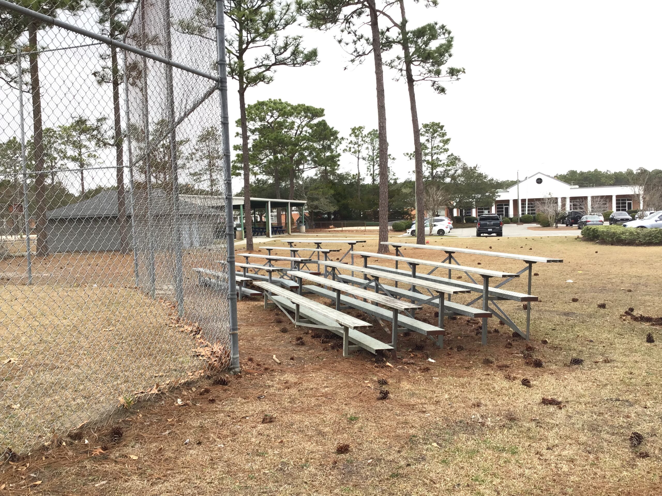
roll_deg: +2.3
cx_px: 331
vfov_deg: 45.4
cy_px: 248
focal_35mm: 31
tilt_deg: -2.9
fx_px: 593
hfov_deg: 58.4
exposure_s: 1/127
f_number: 2.4
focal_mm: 3.3
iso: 25
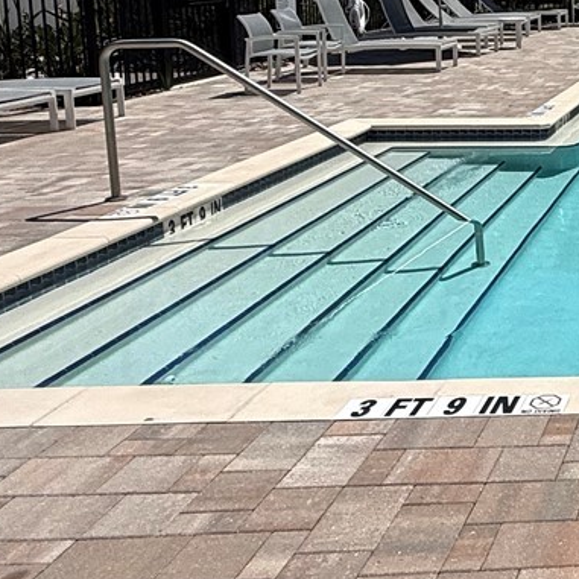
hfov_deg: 25.3
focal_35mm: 52
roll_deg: +1.2
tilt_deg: -6.0
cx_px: 854
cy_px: 61
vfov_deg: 31.3
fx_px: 984
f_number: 2.2
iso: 50
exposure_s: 1/5155
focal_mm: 2.22
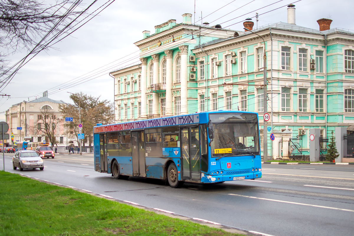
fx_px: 344
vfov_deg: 37.9
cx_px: 177
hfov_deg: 54.4
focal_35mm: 35
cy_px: 118
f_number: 1.8
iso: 200
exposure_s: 1/500
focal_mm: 35
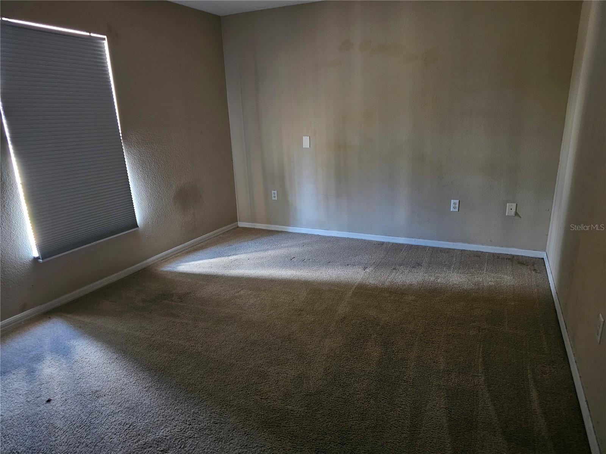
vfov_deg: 58.9
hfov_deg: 73.9
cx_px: 303
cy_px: 227
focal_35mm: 23
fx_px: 403
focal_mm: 6.3
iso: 640
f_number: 1.7
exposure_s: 1/24
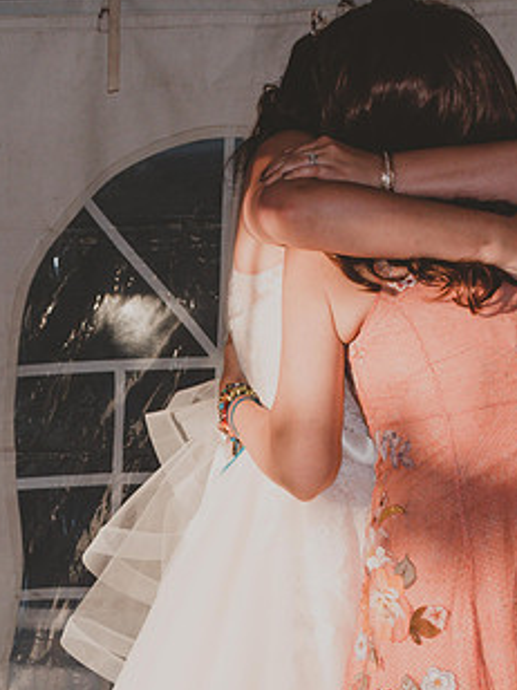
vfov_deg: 10.3
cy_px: 416
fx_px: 3823
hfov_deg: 7.7
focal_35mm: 192
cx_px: 154
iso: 100
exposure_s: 1/200
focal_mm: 55
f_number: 11
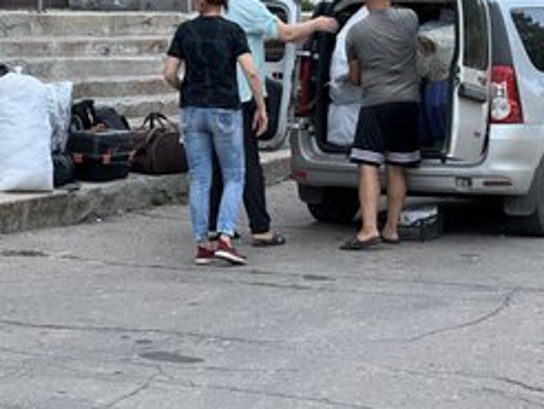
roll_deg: -0.3
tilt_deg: -3.3
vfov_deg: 11.9
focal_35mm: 125
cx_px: 301
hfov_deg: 15.7
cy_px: 128
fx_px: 1966
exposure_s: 1/151
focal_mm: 9
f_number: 2.8
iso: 32
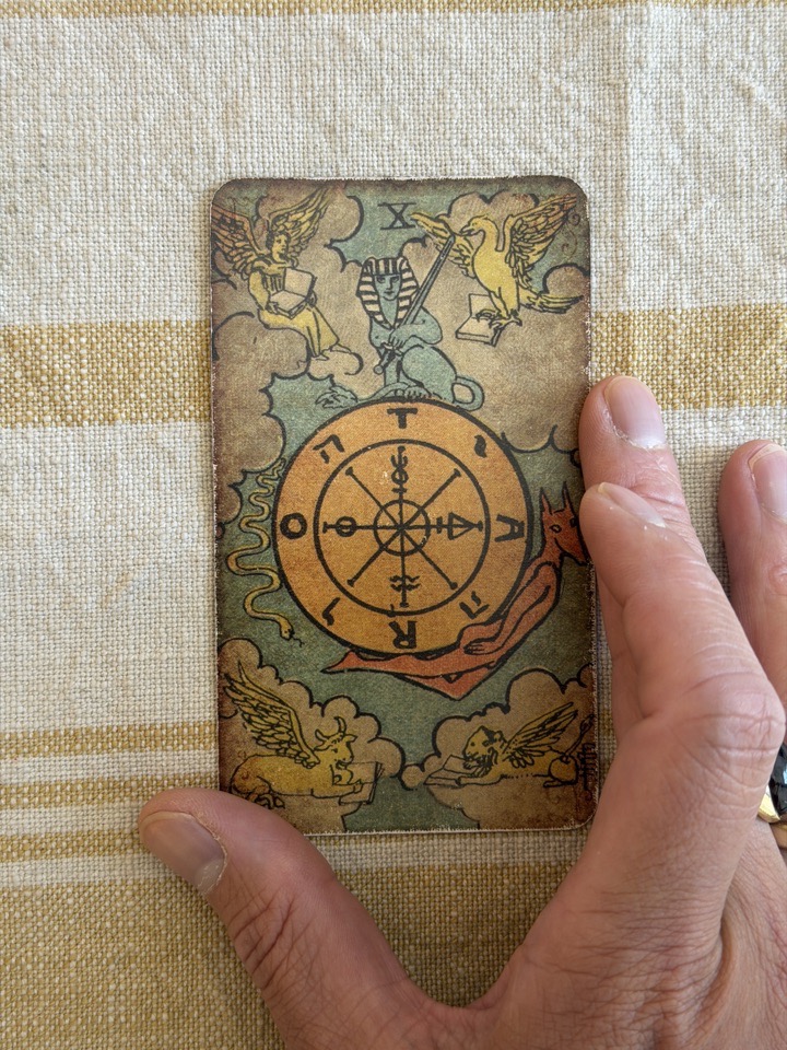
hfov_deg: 30.3
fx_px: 1455
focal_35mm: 48
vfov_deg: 39.7
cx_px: 394
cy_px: 525
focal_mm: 6.76
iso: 100
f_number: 1.78
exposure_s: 1/60
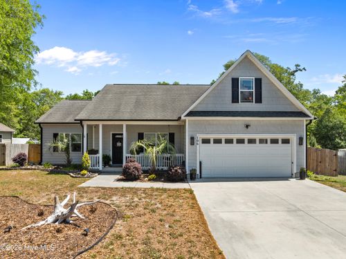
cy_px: 130
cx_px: 173
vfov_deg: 56.7
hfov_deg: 71.6
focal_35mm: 24
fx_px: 240
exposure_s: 1/640
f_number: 2.8
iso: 110
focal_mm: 12.29
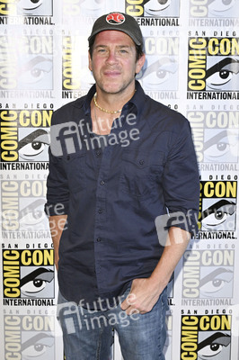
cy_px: 180
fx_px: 569
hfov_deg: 23.7
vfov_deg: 35.1
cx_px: 120
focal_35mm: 57
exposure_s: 1/250
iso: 2000
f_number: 6.3
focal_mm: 57
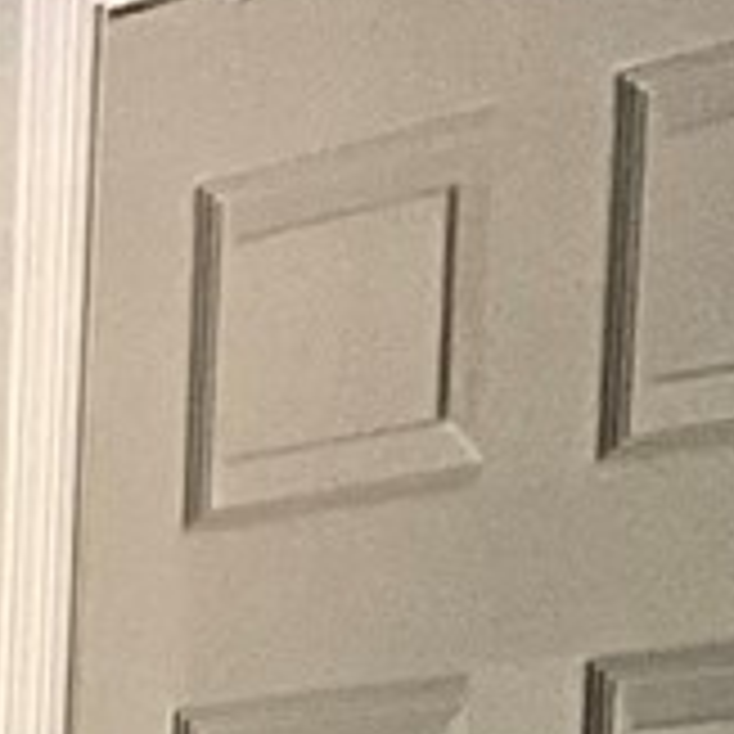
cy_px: 2130
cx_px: -2616
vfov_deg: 6.4
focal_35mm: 252
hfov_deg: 5.6
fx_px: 6045
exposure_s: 1/60
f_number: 1.8
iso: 320
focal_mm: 3
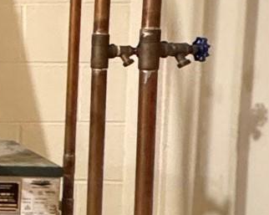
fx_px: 692
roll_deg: -0.7
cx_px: -226
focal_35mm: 87
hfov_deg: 17.5
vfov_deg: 17.6
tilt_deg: -5.2
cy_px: 70
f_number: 2.2
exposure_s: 1/40
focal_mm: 2.22
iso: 1000
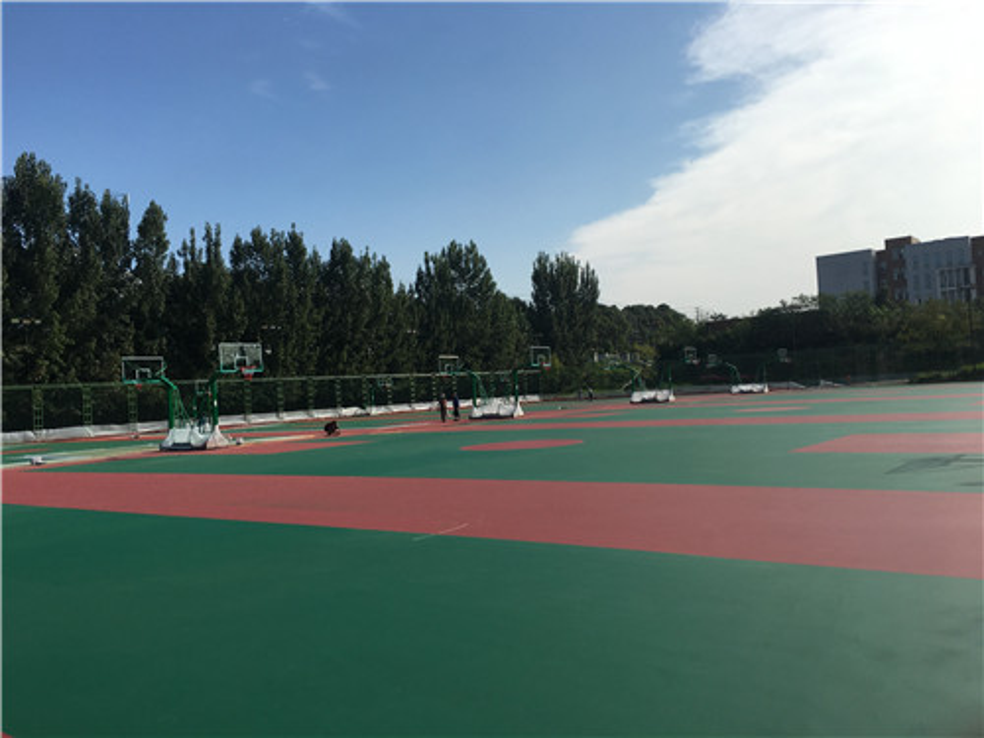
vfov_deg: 48.2
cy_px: 369
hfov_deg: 61.7
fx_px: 824
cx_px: 492
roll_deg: +2.5
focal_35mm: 29
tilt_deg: +3.5
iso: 25
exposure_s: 1/1832
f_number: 2.2
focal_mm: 4.15
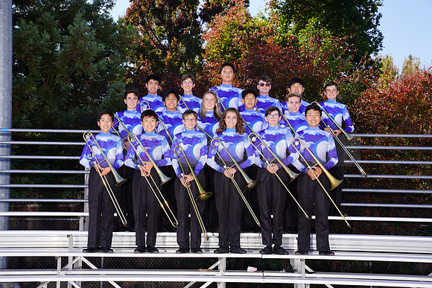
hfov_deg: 28.9
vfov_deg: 19.4
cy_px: 144
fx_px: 839
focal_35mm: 70
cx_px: 216
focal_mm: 70
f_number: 7.1
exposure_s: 1/200
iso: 100
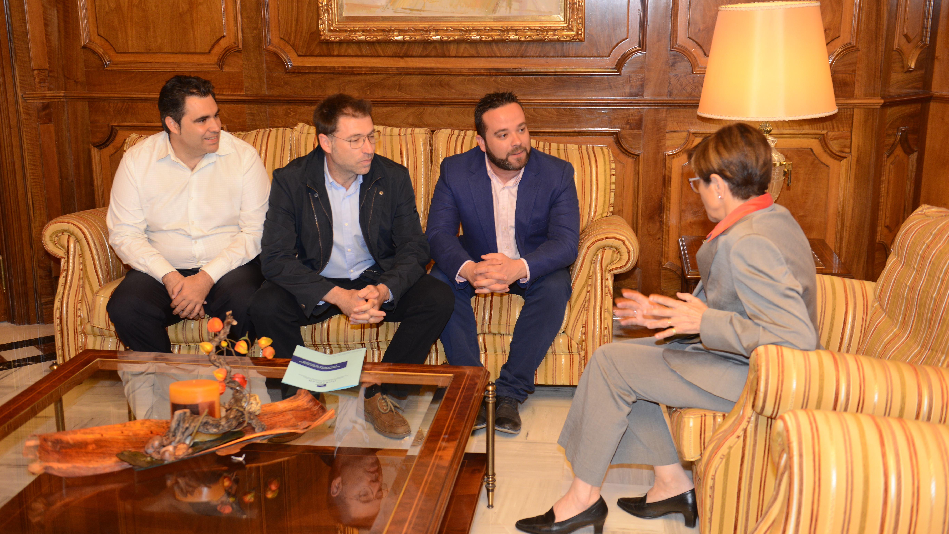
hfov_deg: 48.4
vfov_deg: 28.3
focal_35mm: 42
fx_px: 1057
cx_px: 474
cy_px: 249
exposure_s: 1/60
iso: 800
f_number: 3.2
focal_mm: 40
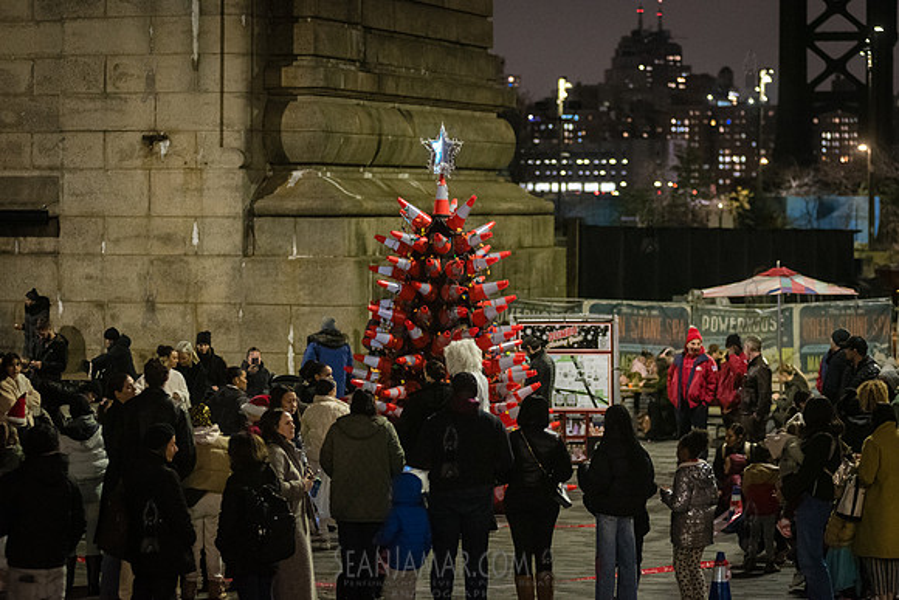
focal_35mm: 113
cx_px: 450
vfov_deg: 12.1
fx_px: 2833
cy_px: 300
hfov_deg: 18.0
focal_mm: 112
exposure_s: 1/80
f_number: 3.2
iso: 8000
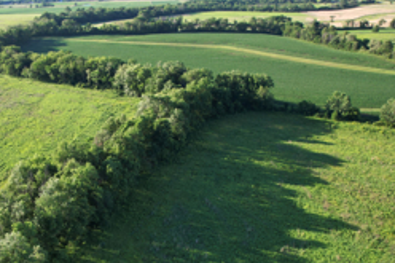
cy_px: 191
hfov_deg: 46.3
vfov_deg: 32.8
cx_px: 86
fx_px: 439
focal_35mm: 40
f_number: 2.8
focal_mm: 8.38
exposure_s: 1/640
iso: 100
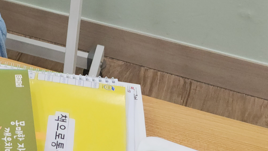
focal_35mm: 102
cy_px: -233
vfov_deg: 10.1
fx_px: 725
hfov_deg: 19.0
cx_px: -103
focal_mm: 5.4
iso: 100
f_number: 1.8
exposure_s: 1/60
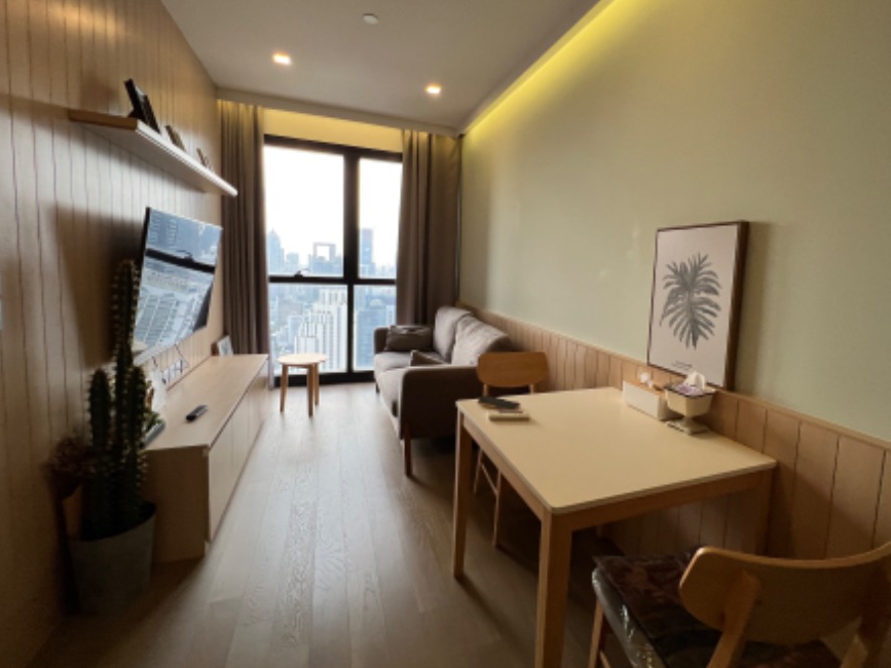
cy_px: 303
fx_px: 386
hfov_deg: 97.8
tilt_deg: -1.1
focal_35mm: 15
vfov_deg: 81.5
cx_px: 492
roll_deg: -2.0
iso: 125
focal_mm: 1.57
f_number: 1.8
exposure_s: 1/121
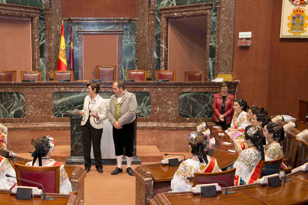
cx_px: 105
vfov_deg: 29.3
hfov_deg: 42.2
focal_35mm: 46
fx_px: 394
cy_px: 110
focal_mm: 34
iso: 800
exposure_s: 1/60
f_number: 3.5
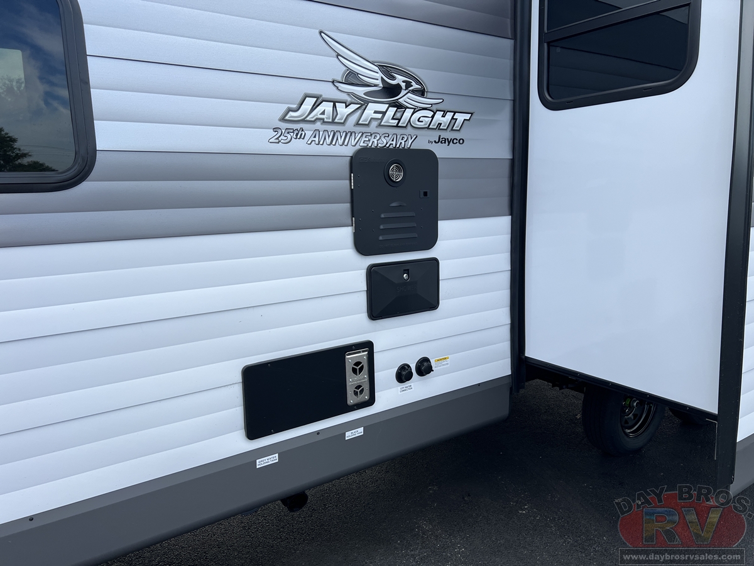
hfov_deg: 67.3
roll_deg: +0.4
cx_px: 377
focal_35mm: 26
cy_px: 283
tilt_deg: -8.9
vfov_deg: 53.1
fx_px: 566
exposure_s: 1/1553
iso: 50
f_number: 1.5
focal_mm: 5.7
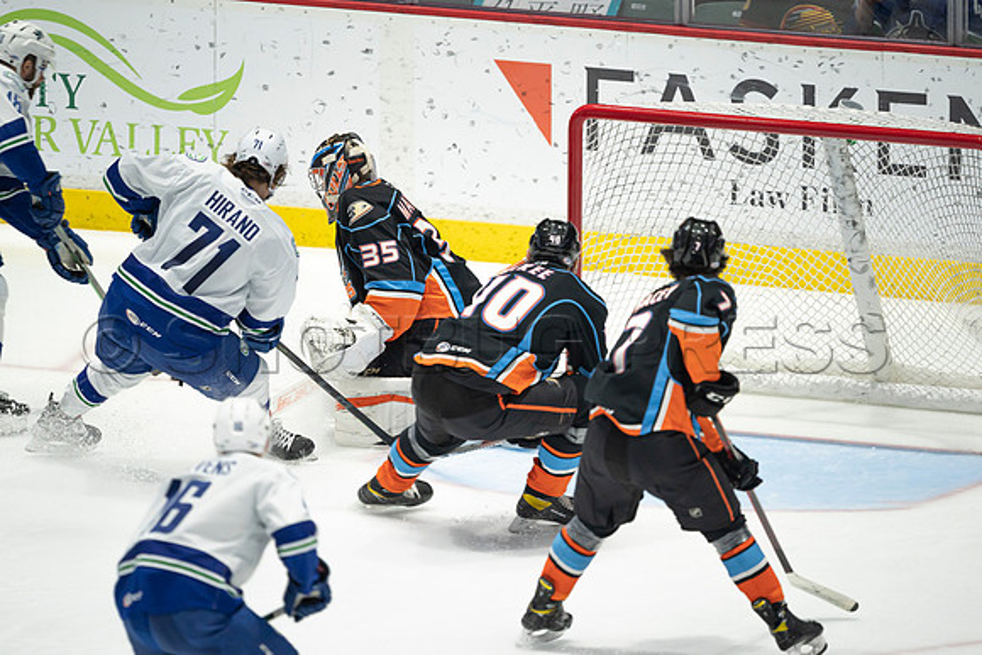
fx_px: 17340
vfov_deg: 2.2
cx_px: 491
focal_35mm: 636
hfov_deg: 3.2
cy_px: 328
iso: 1600
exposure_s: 1/640
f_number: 4
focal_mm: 600
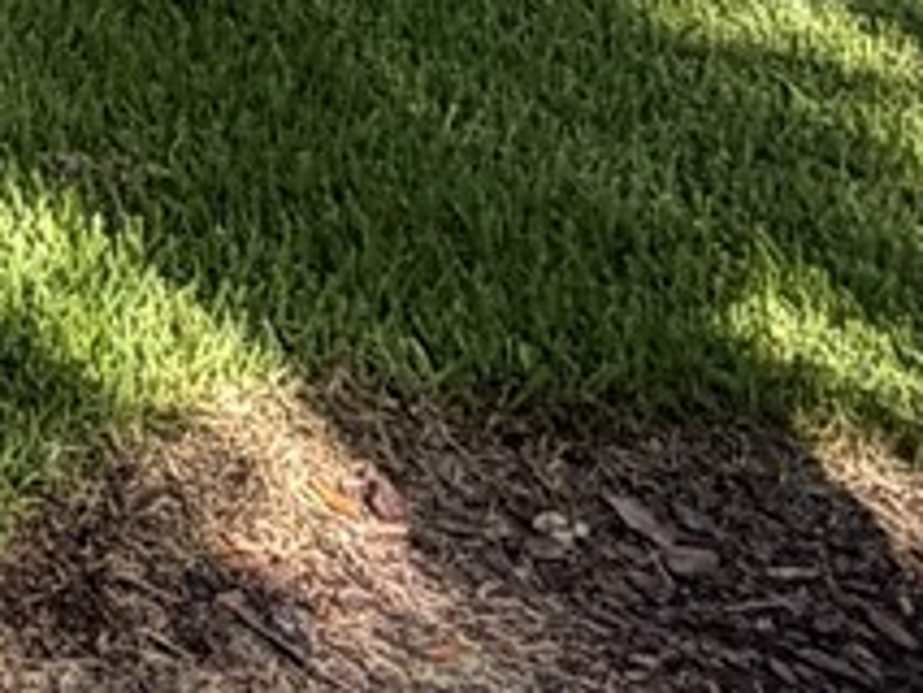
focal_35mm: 105
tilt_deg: -6.6
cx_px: -1304
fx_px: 2801
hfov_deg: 13.5
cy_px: -879
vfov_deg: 11.9
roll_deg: -1.1
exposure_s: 1/502
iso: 40
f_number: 2.2
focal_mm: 2.22
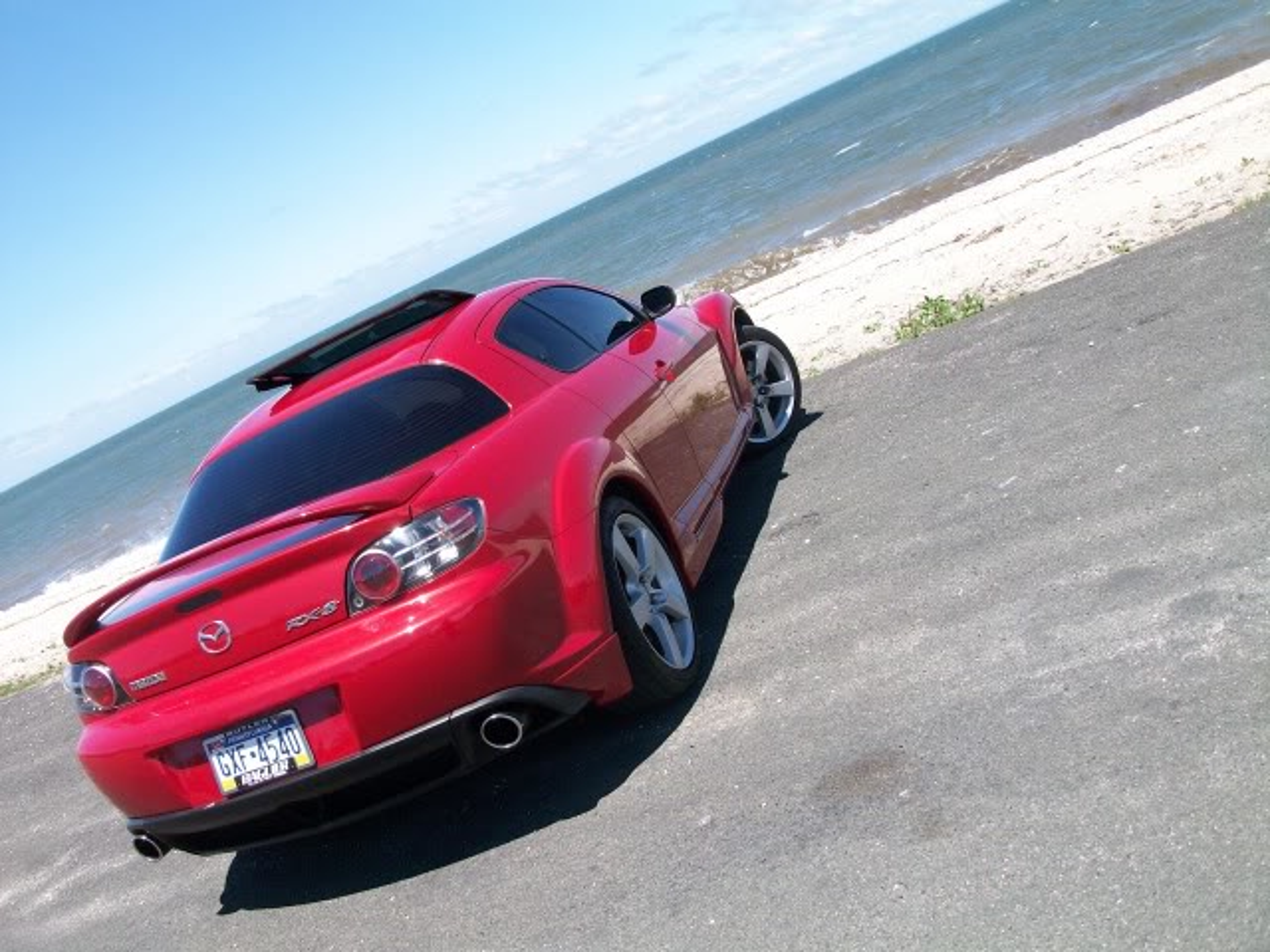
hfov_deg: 54.0
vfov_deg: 41.8
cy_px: 476
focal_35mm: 34
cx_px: 635
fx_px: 1247
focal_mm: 5.7
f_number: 2.8
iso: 64
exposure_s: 1/724
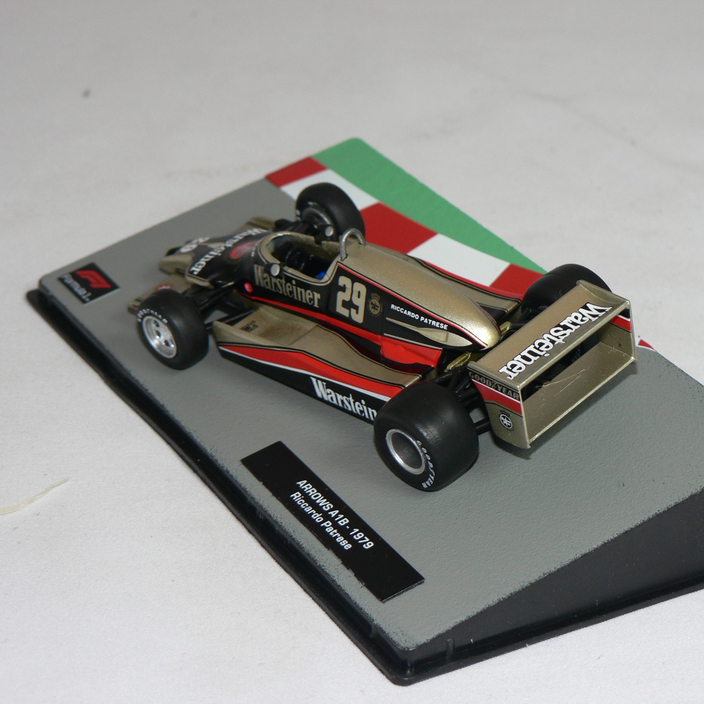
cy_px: 352
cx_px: 442
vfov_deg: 16.6
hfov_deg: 16.6
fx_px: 2416
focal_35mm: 105
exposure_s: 1/60
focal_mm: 14.9
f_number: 3.2
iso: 80
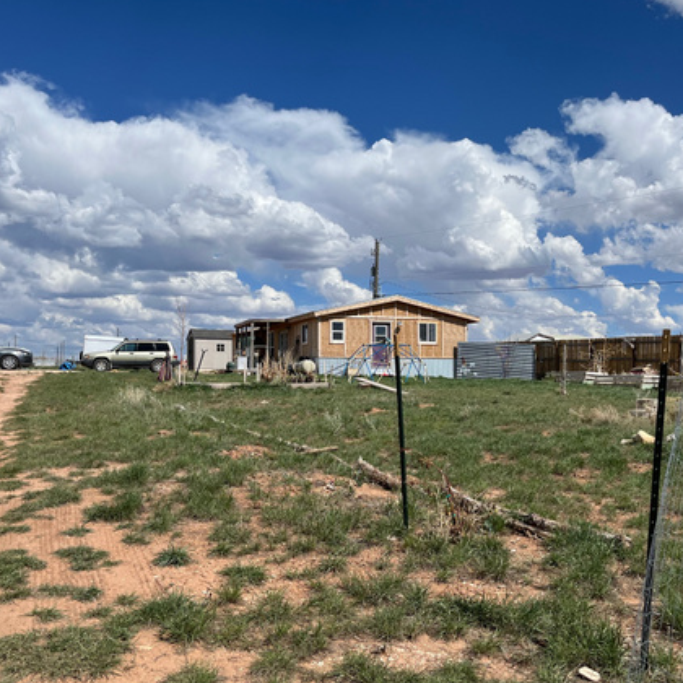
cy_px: 356
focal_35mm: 35
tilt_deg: +1.6
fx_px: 781
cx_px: 389
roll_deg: +0.3
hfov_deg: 47.1
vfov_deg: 47.2
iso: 50
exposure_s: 1/7874
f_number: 1.6
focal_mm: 5.1
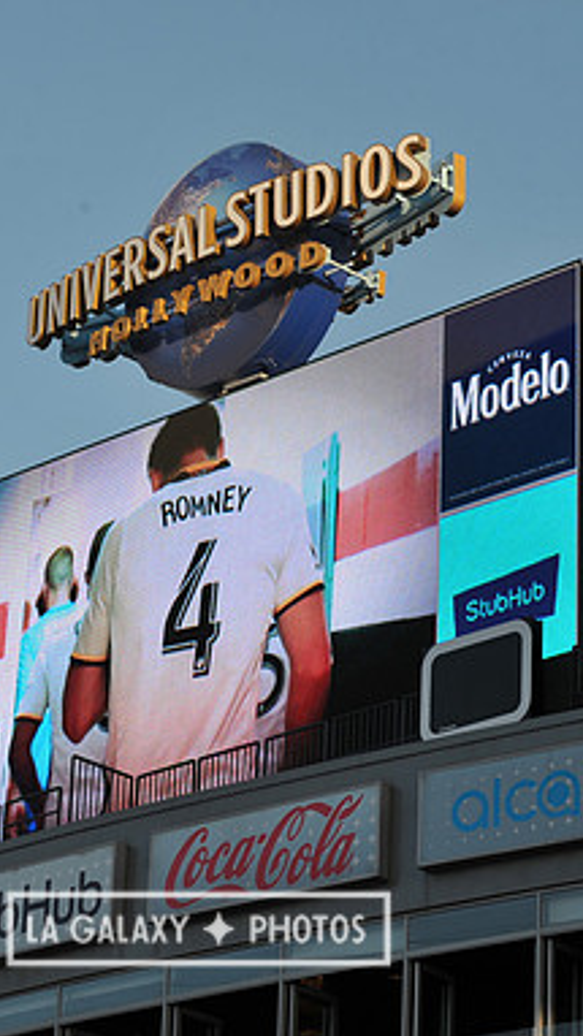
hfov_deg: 8.5
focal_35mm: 143
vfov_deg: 15.0
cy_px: 521
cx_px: 198
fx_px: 3928
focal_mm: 90
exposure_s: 1/320
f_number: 9
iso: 200
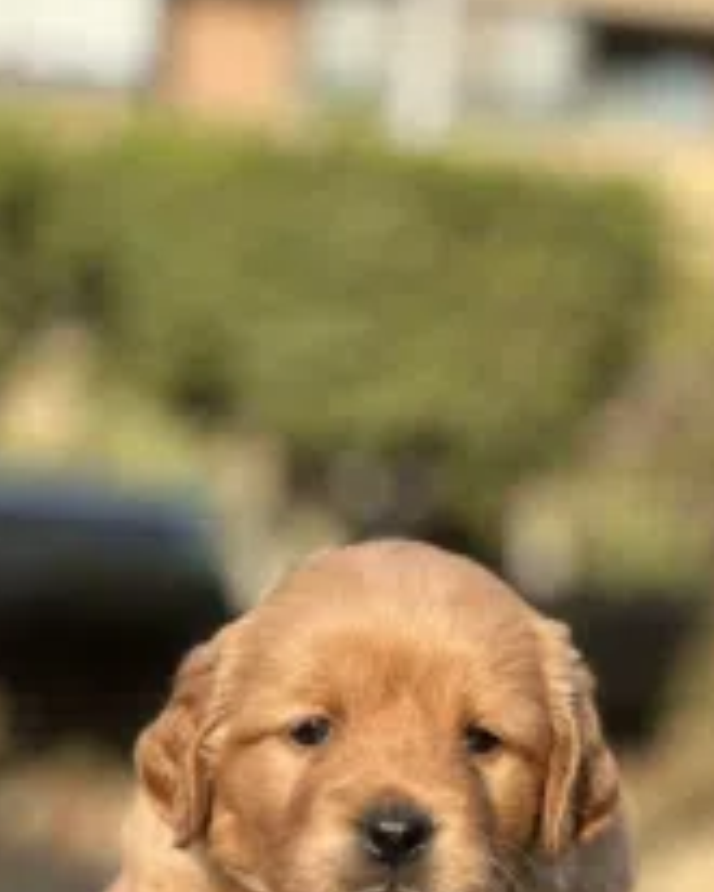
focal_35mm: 146
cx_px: 113
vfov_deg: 13.1
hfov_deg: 10.5
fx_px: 3854
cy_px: 849
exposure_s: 1/224
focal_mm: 9
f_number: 2.8
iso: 25
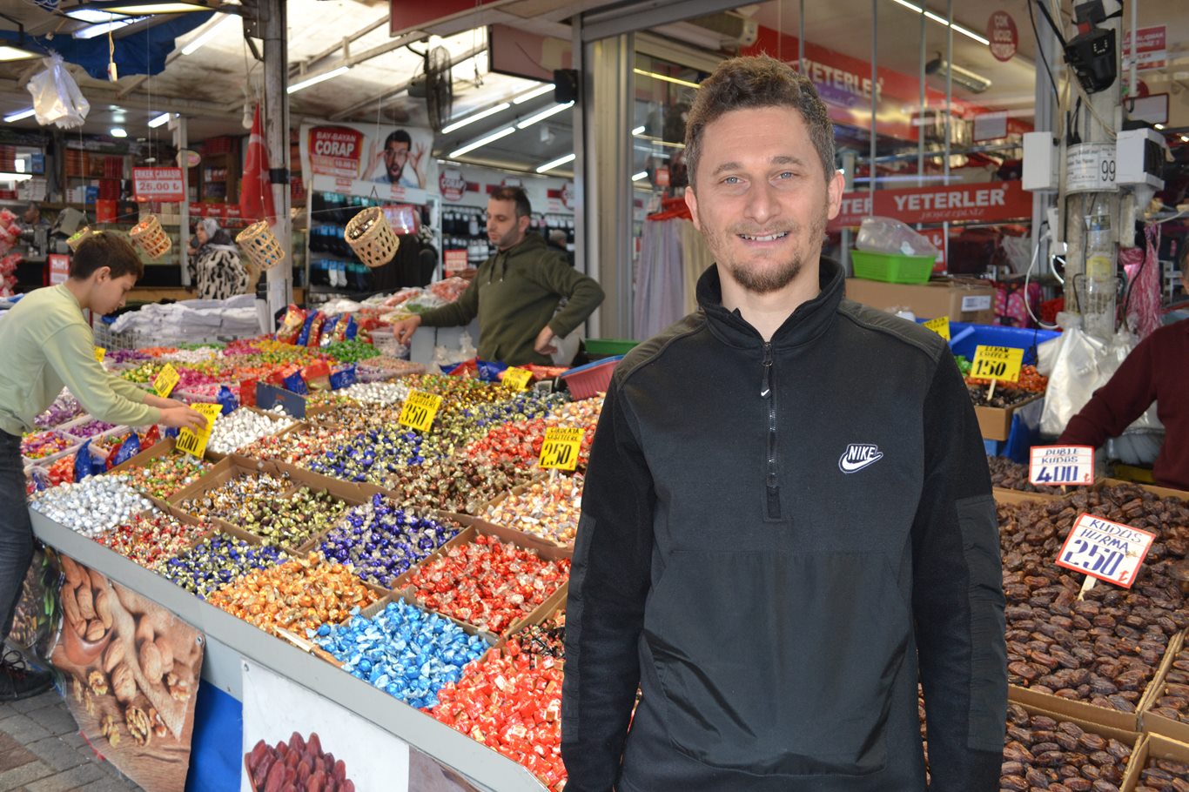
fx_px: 991
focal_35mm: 30
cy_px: 396
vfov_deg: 43.6
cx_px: 594
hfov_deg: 61.9
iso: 360
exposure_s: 1/200
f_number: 3.8
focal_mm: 20
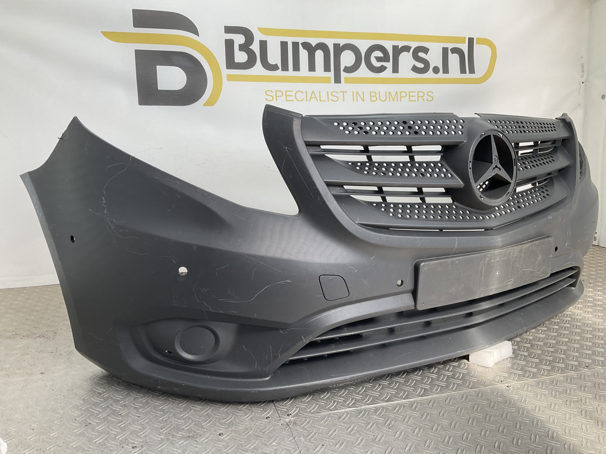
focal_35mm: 29
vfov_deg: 48.2
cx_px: 303
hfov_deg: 61.7
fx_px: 508
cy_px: 227
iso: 16
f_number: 1.8
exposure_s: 1/126
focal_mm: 3
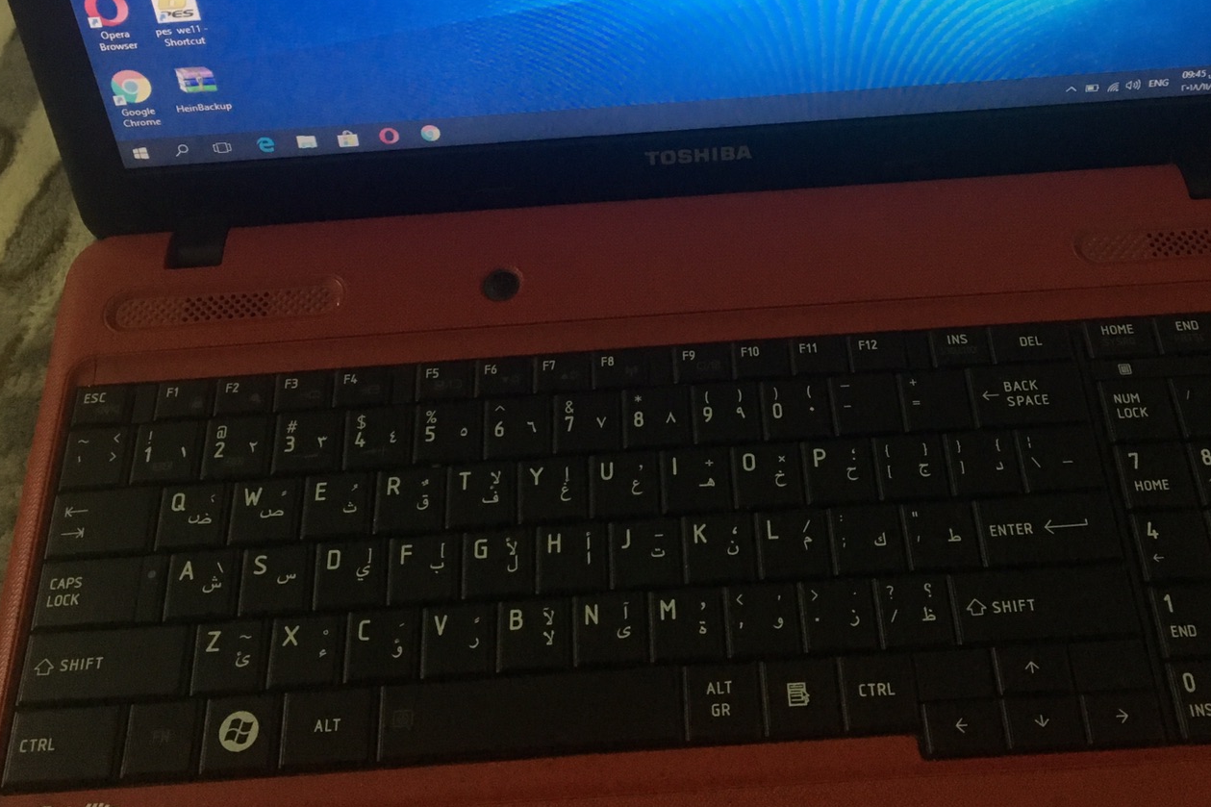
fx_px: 1547
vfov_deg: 28.7
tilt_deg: -54.3
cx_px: 654
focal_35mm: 46
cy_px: 170
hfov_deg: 42.7
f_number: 2.2
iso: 125
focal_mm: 4.15
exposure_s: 1/30
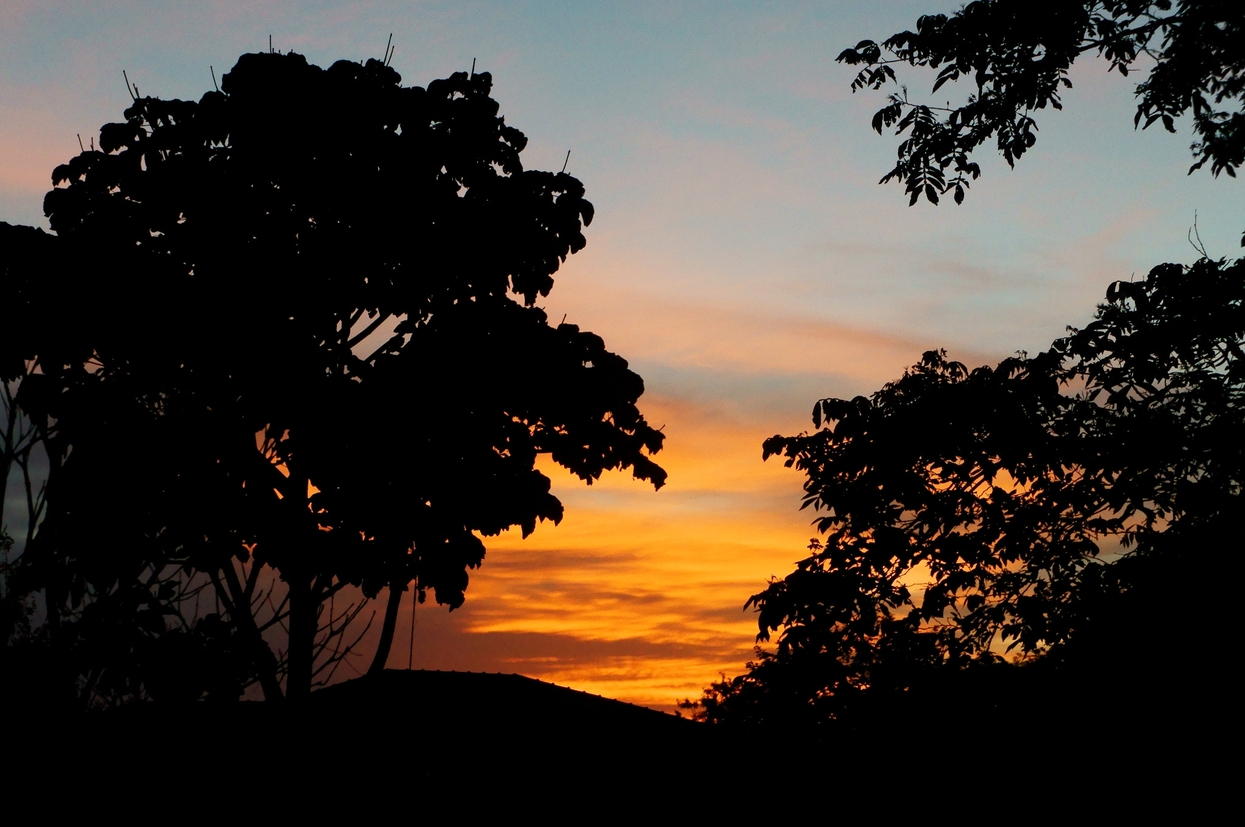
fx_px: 2850
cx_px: 622
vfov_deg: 16.5
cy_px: 414
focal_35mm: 82
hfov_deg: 24.6
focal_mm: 55
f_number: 7.1
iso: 3200
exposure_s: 1/160
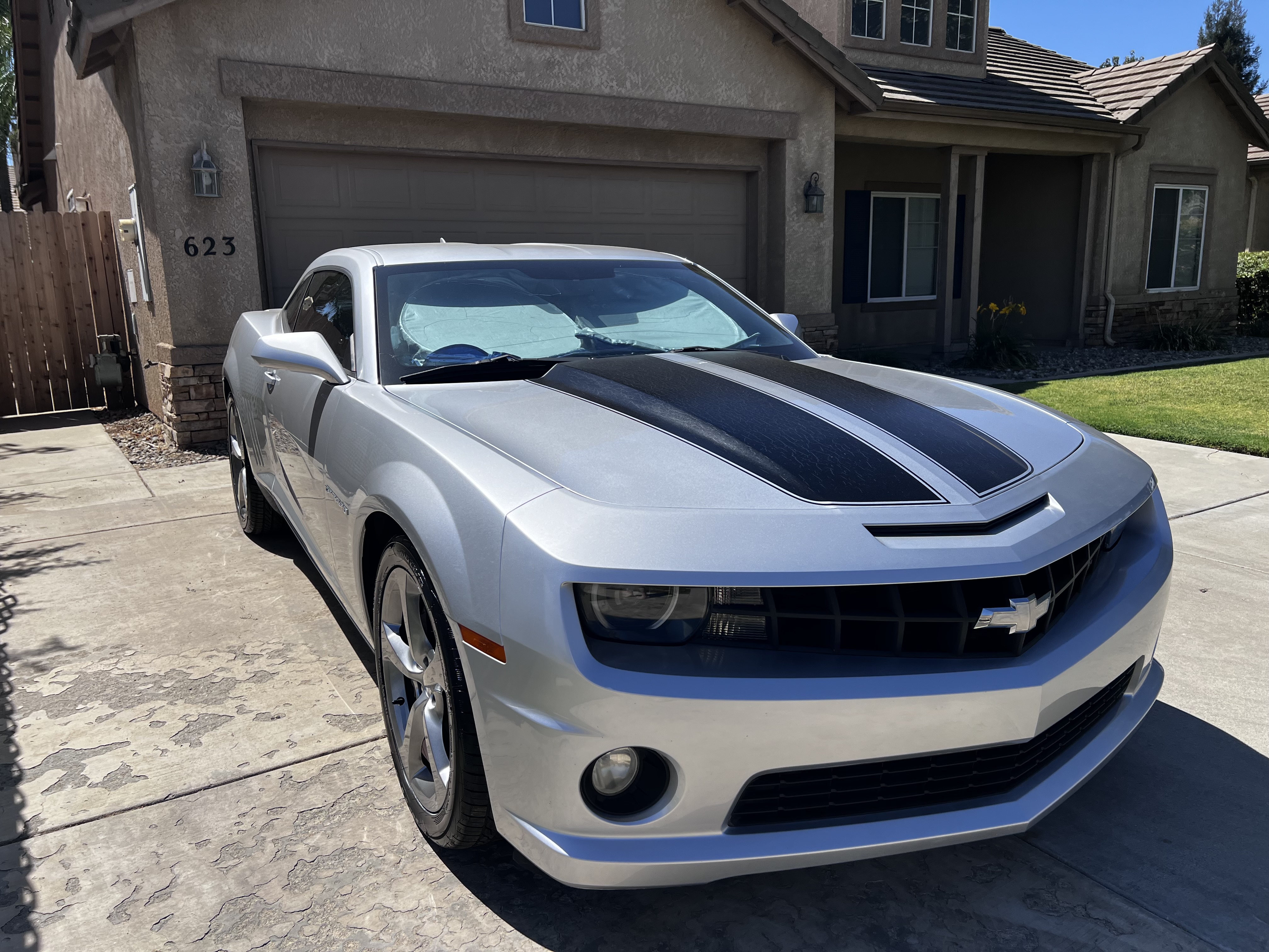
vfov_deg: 53.1
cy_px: 476
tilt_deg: -12.9
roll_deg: +1.2
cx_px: 634
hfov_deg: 67.3
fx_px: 953
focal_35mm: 26
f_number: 1.5
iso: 50
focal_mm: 5.7
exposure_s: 1/5319
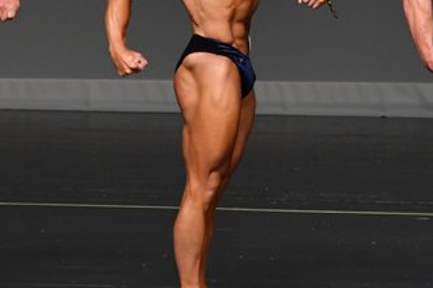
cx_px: 145
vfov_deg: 1.9
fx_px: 8655
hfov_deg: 2.9
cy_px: 59
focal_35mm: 720
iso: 2500
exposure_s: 1/400
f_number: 5.6
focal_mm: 200
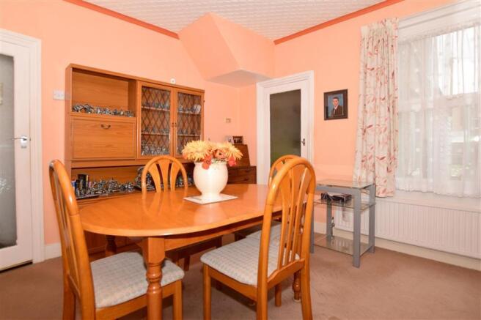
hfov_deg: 100.4
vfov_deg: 77.3
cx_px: 240
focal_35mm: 15
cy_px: 160
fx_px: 200
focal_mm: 10
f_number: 7.1
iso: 400
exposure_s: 1/200
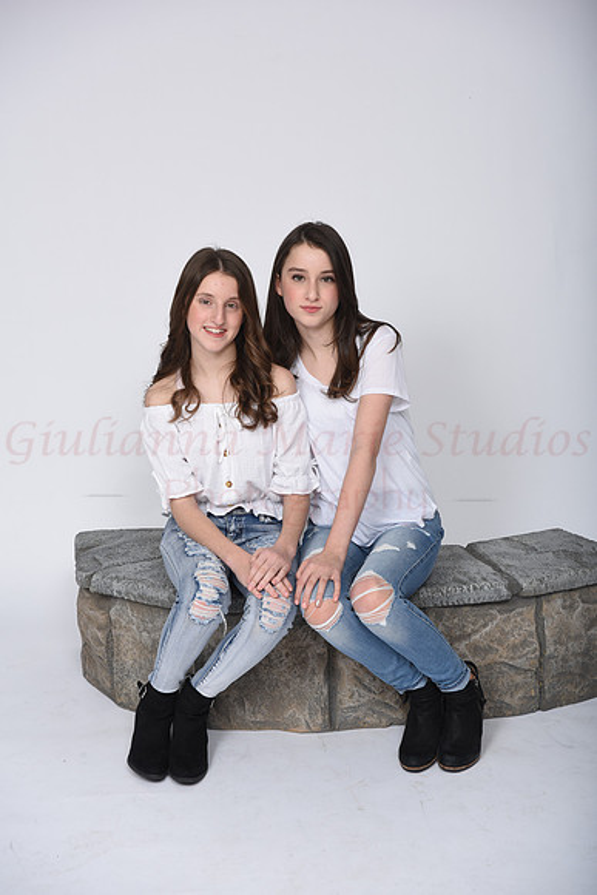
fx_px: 1367
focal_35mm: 55
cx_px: 298
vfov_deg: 36.2
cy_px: 448
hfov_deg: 24.6
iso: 160
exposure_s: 1/250
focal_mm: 55
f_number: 9
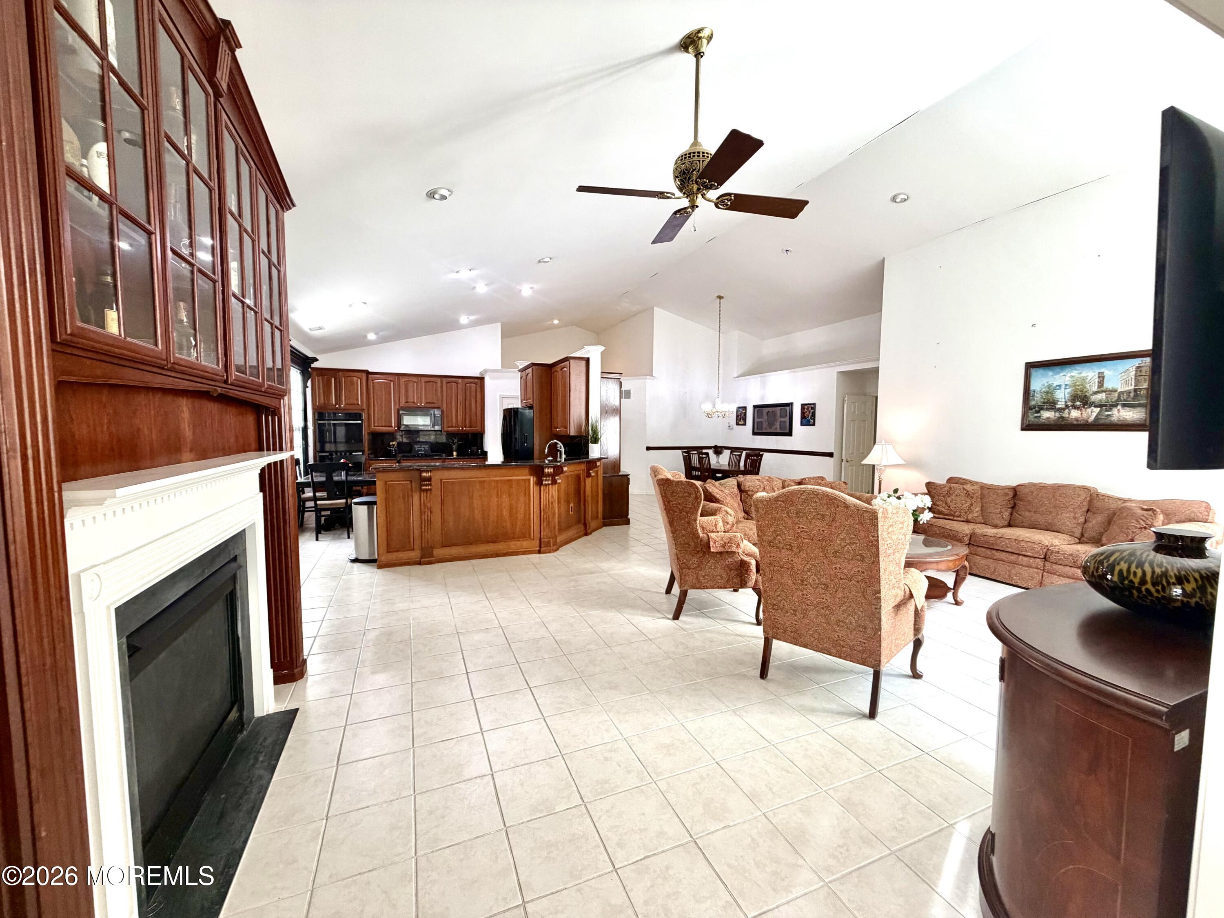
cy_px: 459
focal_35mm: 14
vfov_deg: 85.7
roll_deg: +0.8
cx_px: 612
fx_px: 495
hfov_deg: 102.1
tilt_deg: -3.1
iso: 200
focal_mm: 2.22
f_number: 2.2
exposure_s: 1/120
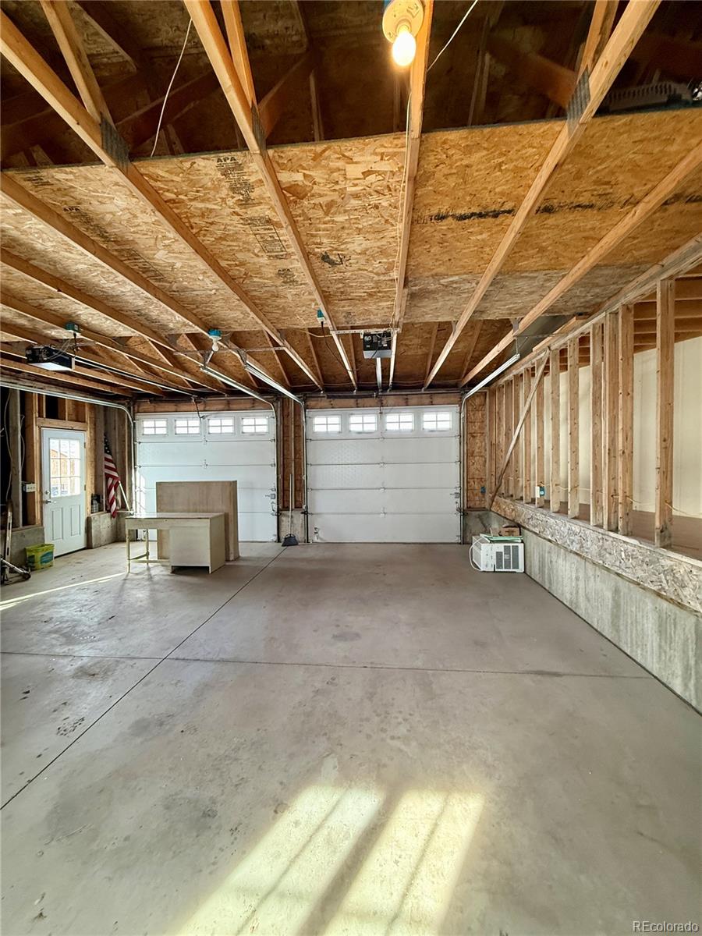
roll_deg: +0.0
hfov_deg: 85.7
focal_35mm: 14
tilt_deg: -1.0
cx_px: 351
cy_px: 468
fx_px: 379
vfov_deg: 102.1
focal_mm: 2.22
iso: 400
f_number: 2.2
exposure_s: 1/120
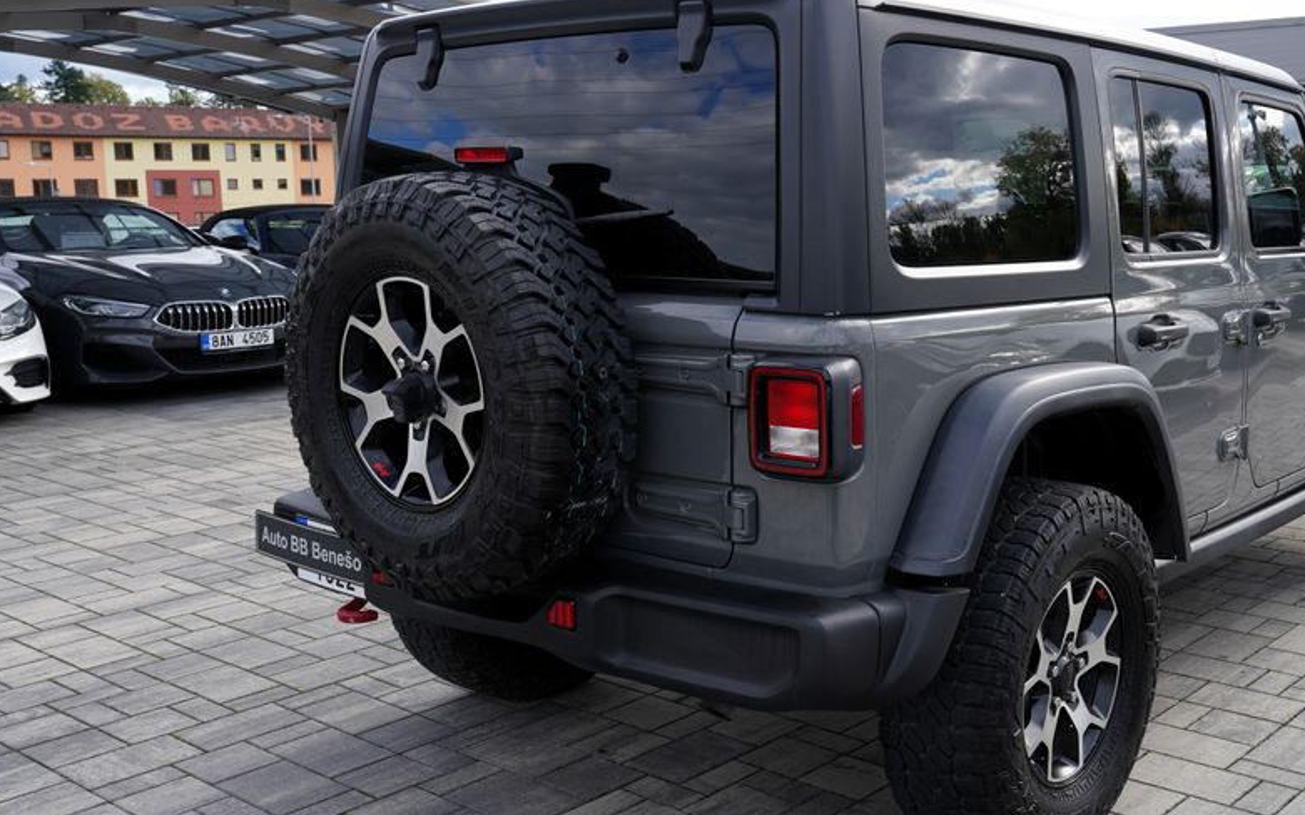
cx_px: 822
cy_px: 407
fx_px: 1423
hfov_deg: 48.8
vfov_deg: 32.0
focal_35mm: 40
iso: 200
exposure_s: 1/200
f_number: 7.1
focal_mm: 30
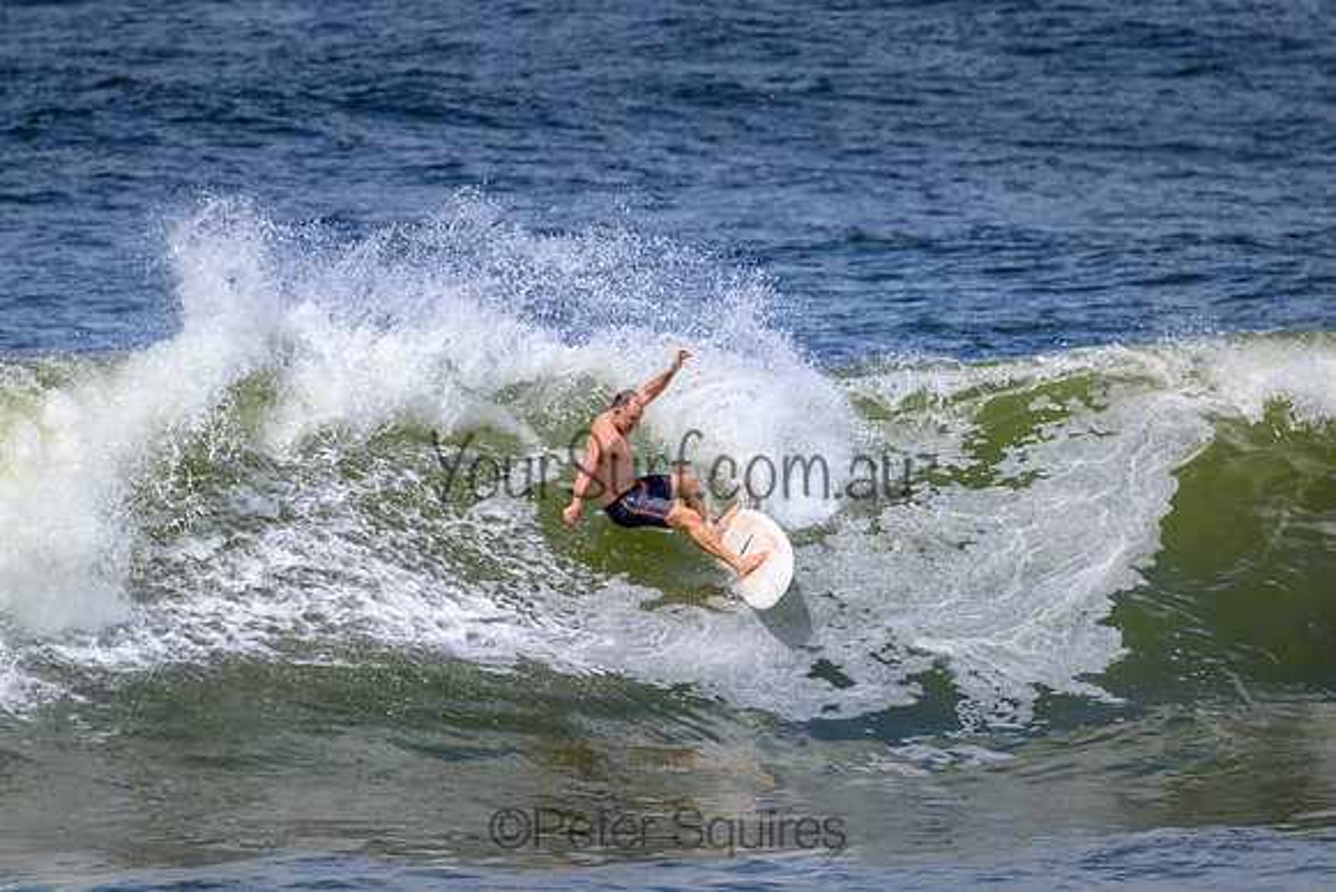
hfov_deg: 2.6
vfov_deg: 1.7
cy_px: 446
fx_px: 29694
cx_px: 668
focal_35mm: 800
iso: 720
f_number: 11
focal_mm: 800
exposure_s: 1/2000
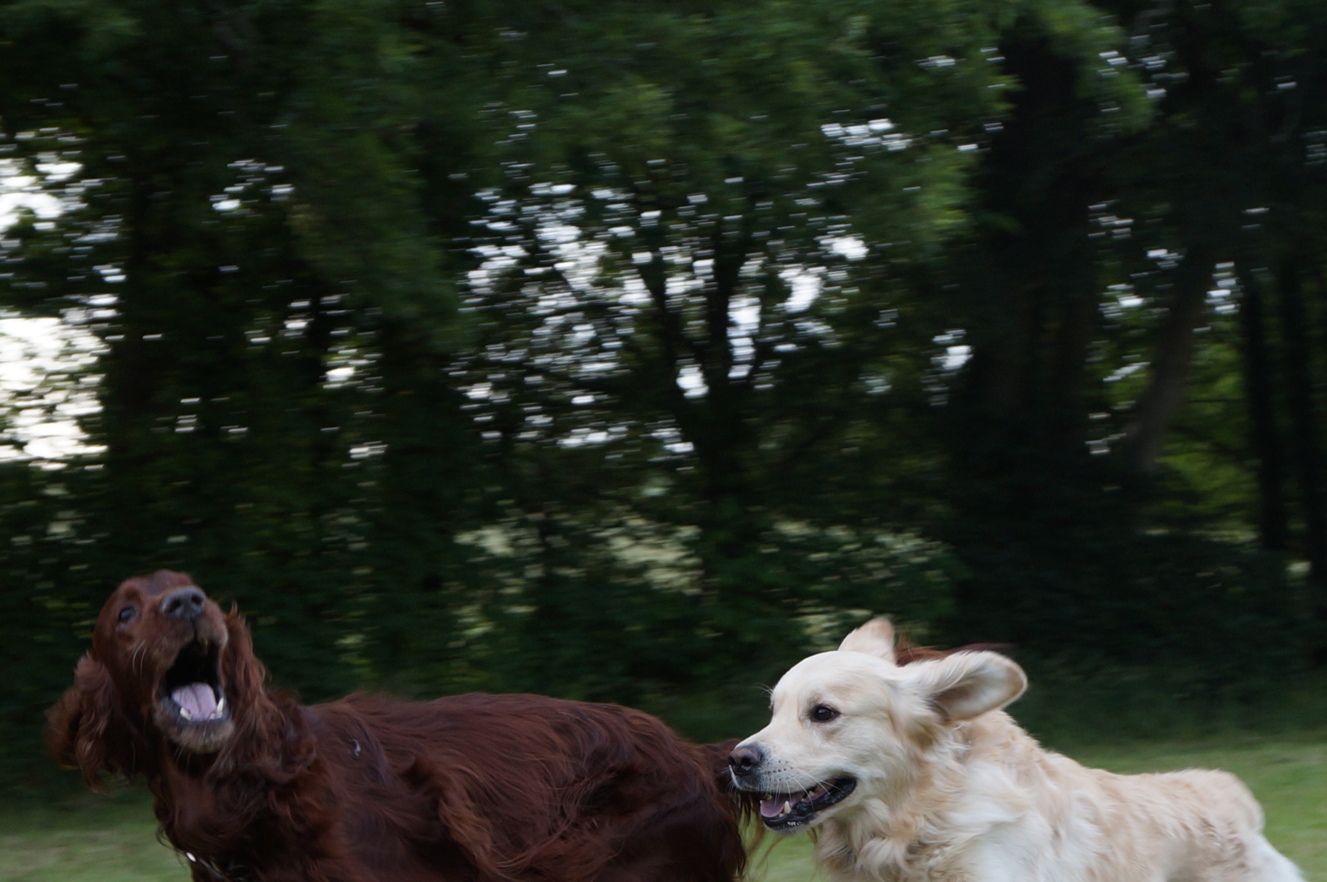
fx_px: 2656
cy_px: 679
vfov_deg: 18.7
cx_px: 739
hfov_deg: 28.0
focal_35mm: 72
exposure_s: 1/250
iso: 250
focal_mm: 21
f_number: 4.5
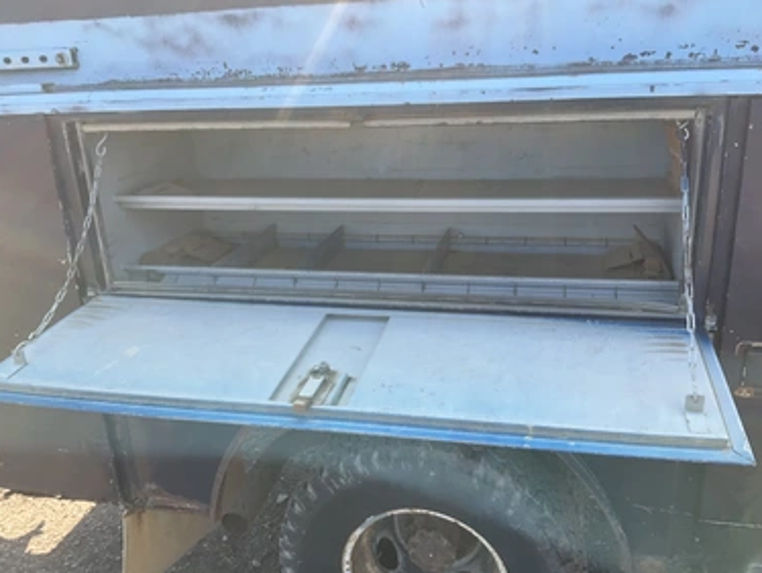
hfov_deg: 58.3
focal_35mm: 31
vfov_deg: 45.5
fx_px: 683
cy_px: 290
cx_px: 395
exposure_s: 1/406
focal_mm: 3
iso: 25
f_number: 1.8
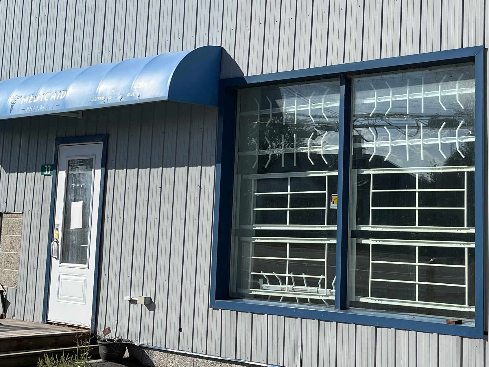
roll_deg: -1.7
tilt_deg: +8.7
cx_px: 378
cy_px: 86
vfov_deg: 23.4
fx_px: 876
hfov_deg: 30.6
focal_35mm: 62
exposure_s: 1/5319
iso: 50
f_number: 1.6
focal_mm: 5.1
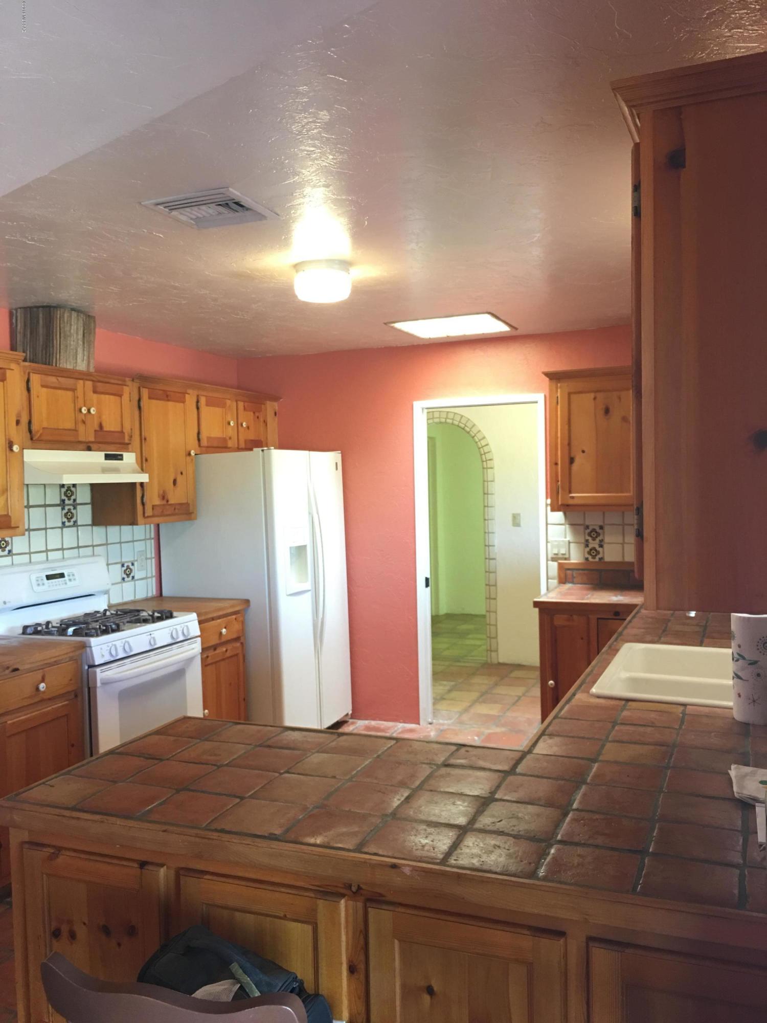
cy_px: 512
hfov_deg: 48.2
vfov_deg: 61.7
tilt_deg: -1.5
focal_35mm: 29
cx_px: 384
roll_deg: +1.0
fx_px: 857
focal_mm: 4.15
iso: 50
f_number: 2.2
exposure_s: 1/15
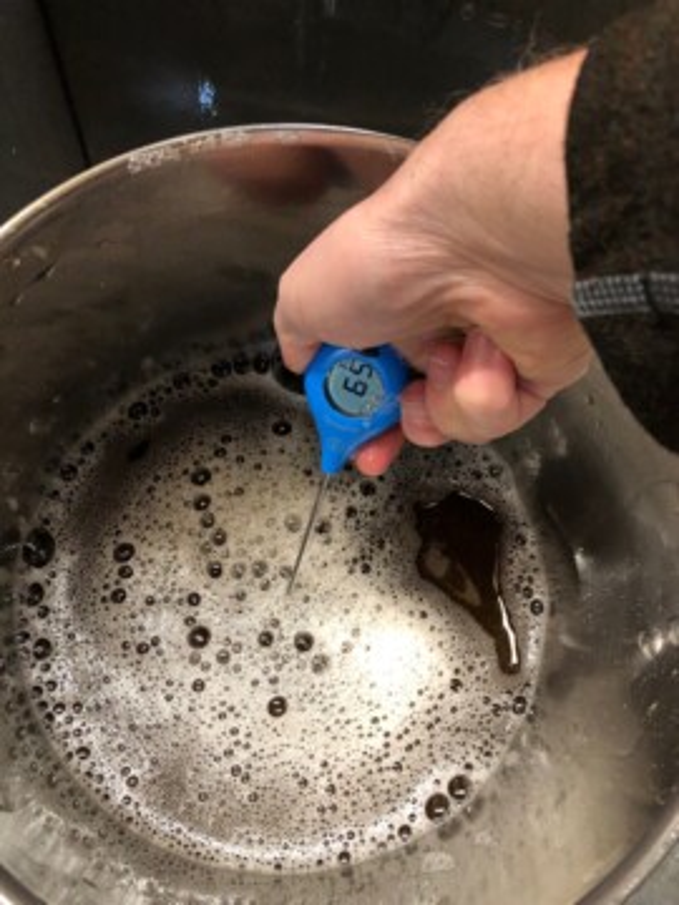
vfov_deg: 63.4
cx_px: 340
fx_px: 732
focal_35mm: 28
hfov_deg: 49.7
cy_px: 452
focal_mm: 3.99
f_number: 1.8
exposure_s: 1/15
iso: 100
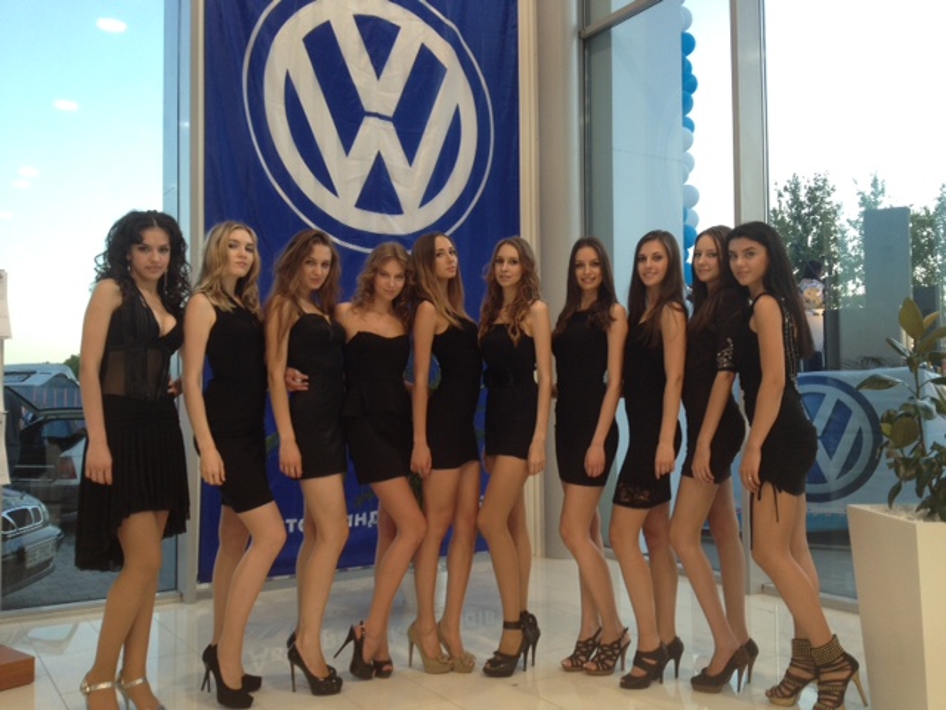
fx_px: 956
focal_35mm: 35
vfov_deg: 40.7
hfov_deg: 52.6
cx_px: 473
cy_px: 355
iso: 80
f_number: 2.4
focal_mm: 4.28
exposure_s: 1/60
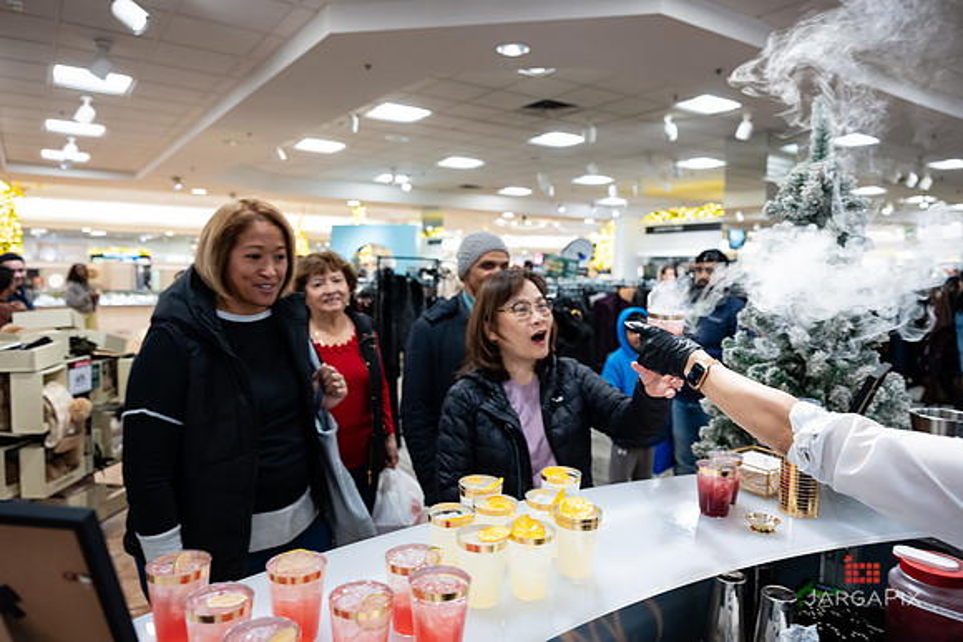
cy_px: 321
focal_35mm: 24
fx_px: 647
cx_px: 482
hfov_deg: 73.3
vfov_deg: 52.8
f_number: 3.2
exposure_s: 1/125
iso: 1000
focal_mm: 24
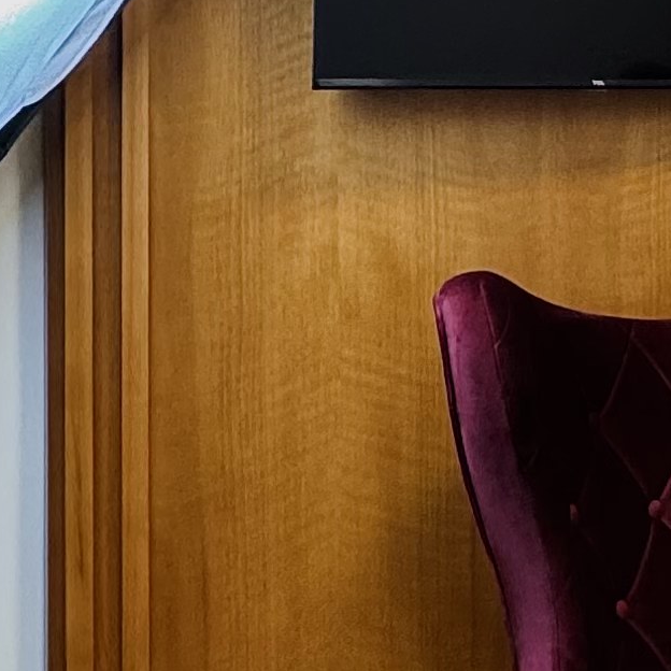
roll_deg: +0.7
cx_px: 923
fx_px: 1754
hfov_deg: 19.6
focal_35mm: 80
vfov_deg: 21.3
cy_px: 90
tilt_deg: -0.5
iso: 250
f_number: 2.2
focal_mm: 2.22
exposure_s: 1/60
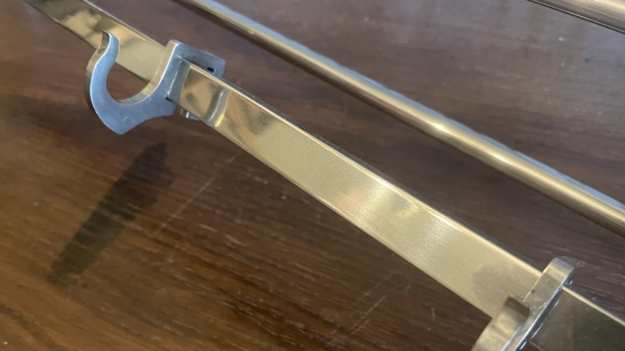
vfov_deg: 39.8
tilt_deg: -50.2
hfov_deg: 66.1
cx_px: 314
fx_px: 481
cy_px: 223
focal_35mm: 29
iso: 500
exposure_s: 1/25
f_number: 1.6
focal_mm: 4.2
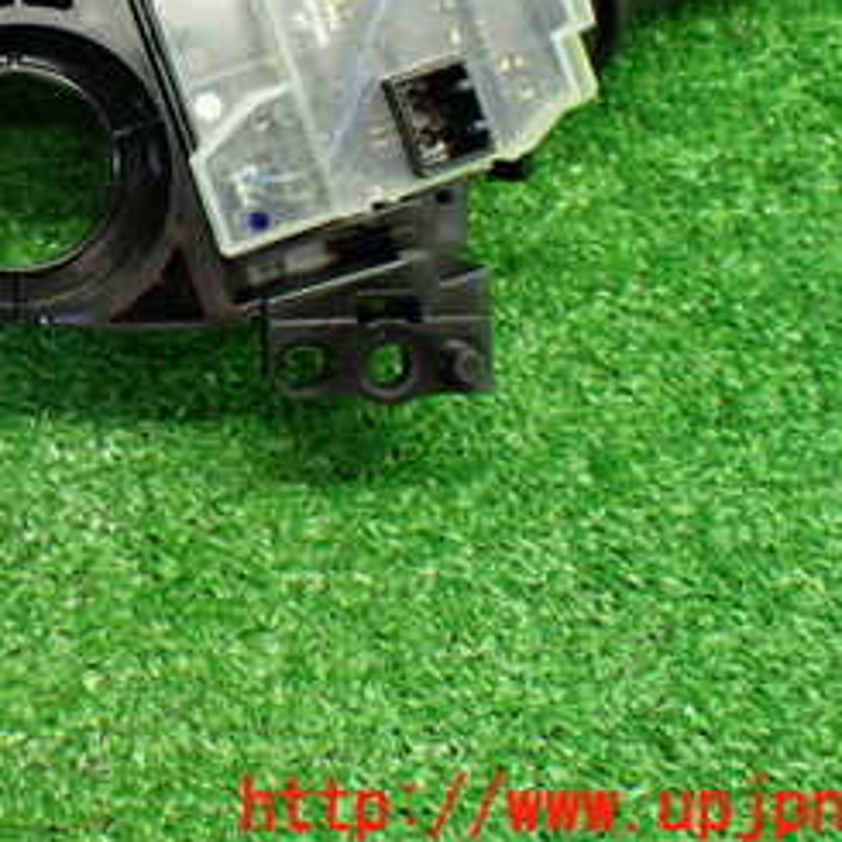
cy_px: 79
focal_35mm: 65
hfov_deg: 25.1
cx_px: -14
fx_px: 1789
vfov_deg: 25.6
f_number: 2.3
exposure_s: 1/100
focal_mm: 5.4
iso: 800
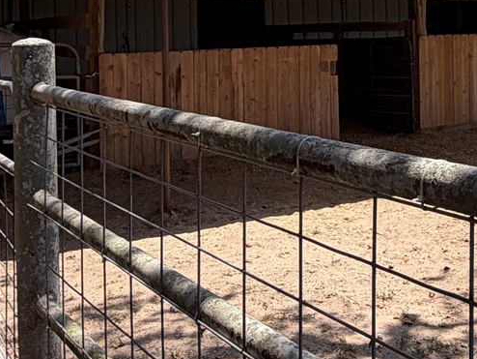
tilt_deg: +1.7
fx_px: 800
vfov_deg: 24.2
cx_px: 393
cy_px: 10
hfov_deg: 32.2
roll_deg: +2.1
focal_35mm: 58
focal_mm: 2.22
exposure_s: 1/770
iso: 25
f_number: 2.2
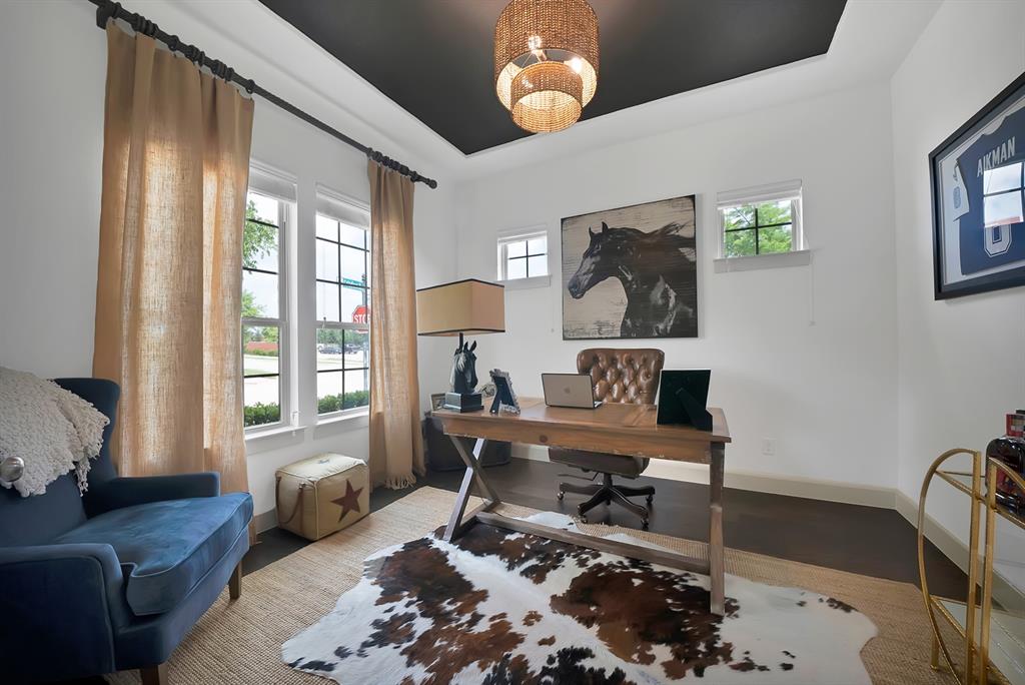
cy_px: 342
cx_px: 512
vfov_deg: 90.1
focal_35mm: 12
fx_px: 342
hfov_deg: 112.6
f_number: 11
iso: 640
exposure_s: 1/10
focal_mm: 12
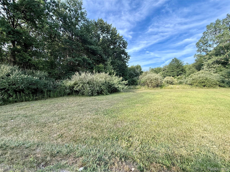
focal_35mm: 14
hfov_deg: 102.1
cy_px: 86
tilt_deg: -0.9
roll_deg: +1.4
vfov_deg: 85.7
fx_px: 93
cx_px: 115
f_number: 2.2
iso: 64
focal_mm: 2.22
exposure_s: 1/346
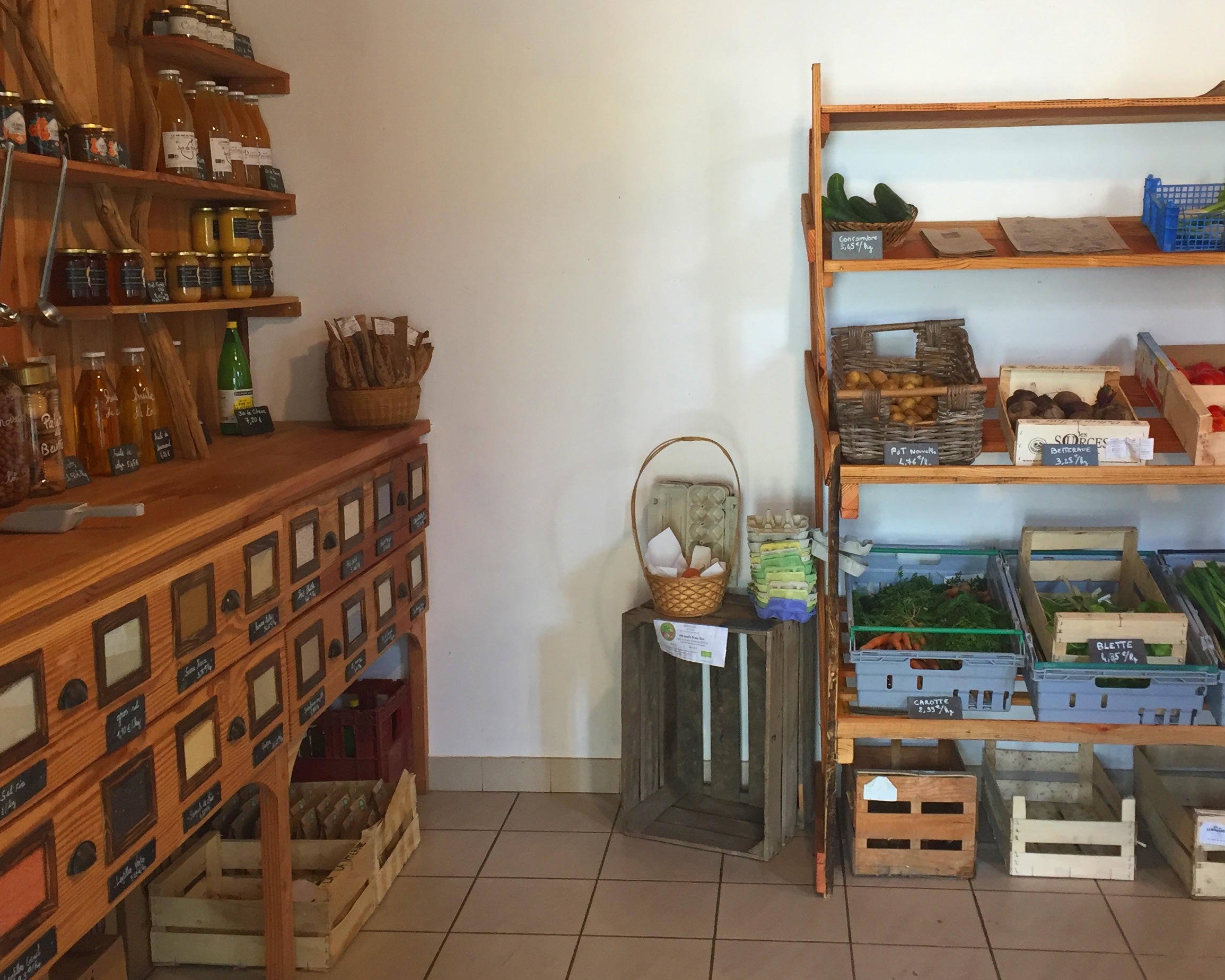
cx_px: 646
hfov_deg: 45.8
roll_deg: +0.9
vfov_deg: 37.3
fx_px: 1450
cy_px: 457
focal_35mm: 40
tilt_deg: -7.7
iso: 80
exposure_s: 1/33
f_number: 2.2
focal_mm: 4.15
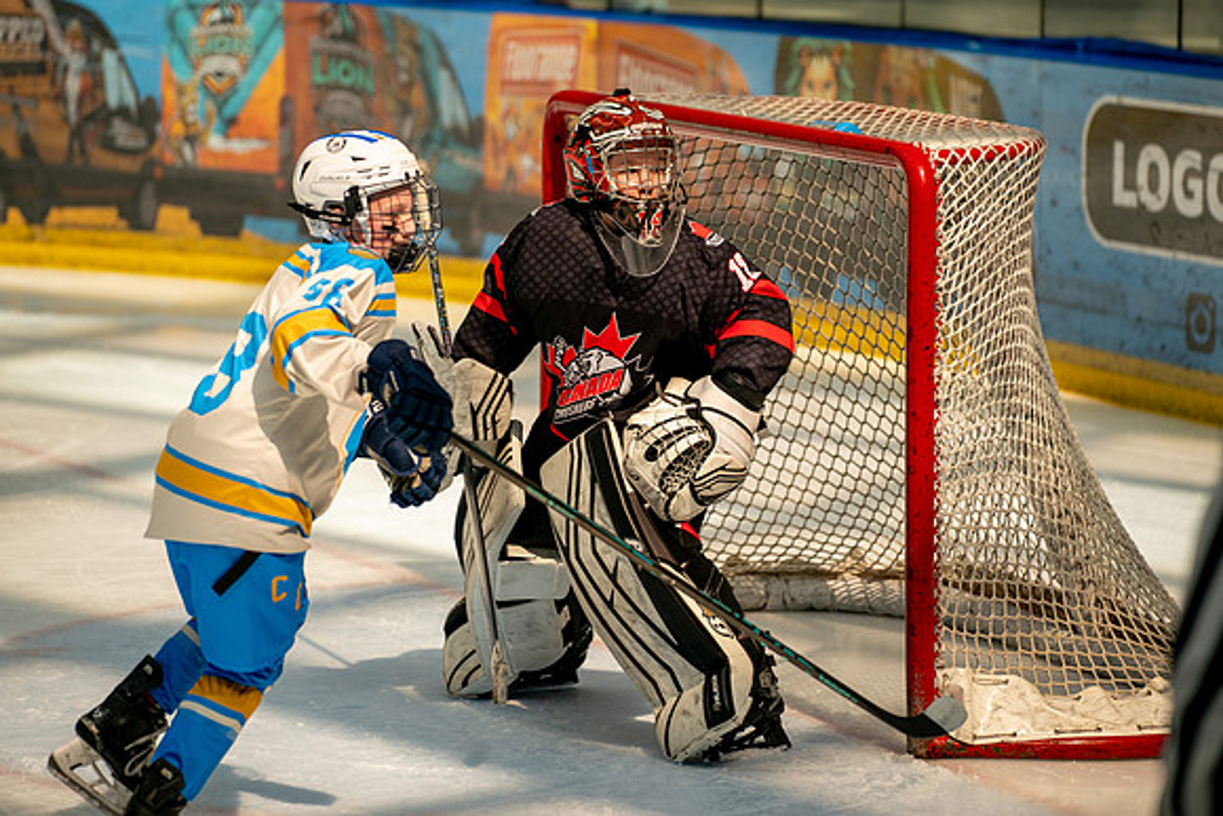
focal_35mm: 197
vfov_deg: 7.0
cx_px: 602
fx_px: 6696
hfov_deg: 10.4
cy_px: 320
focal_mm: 150
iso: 320
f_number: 2.8
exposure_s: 1/1600
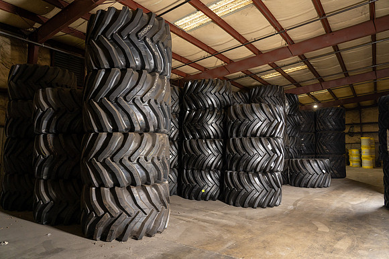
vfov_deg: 53.2
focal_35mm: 24
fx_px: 259
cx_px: 194
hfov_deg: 73.7
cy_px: 130
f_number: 4
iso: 1000
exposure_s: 1/60
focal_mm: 24
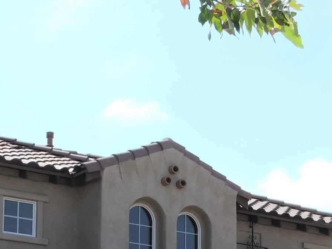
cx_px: 200
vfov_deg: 12.2
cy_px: 313
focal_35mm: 118
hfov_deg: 16.7
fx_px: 1131
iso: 100
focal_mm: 6.3
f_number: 3.8
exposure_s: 1/800
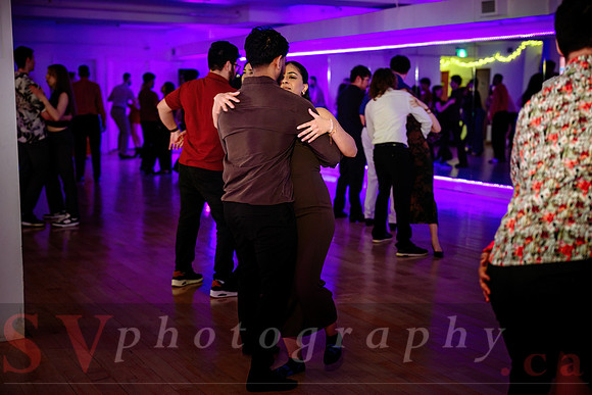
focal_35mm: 48
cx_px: 317
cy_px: 191
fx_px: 793
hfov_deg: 40.9
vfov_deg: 28.0
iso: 2000
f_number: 2
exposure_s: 1/100
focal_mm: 45
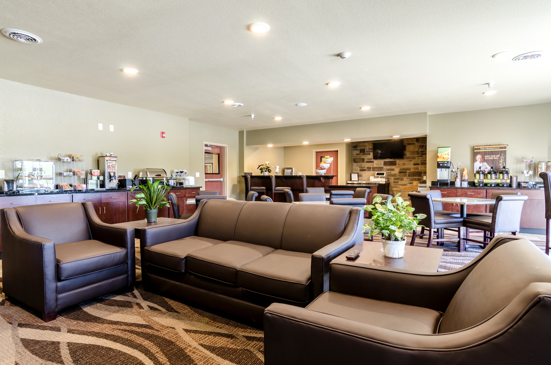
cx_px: 276
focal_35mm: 18
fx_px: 275
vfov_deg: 67.1
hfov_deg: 90.1
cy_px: 182
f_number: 8
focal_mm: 12
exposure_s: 1/13
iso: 320
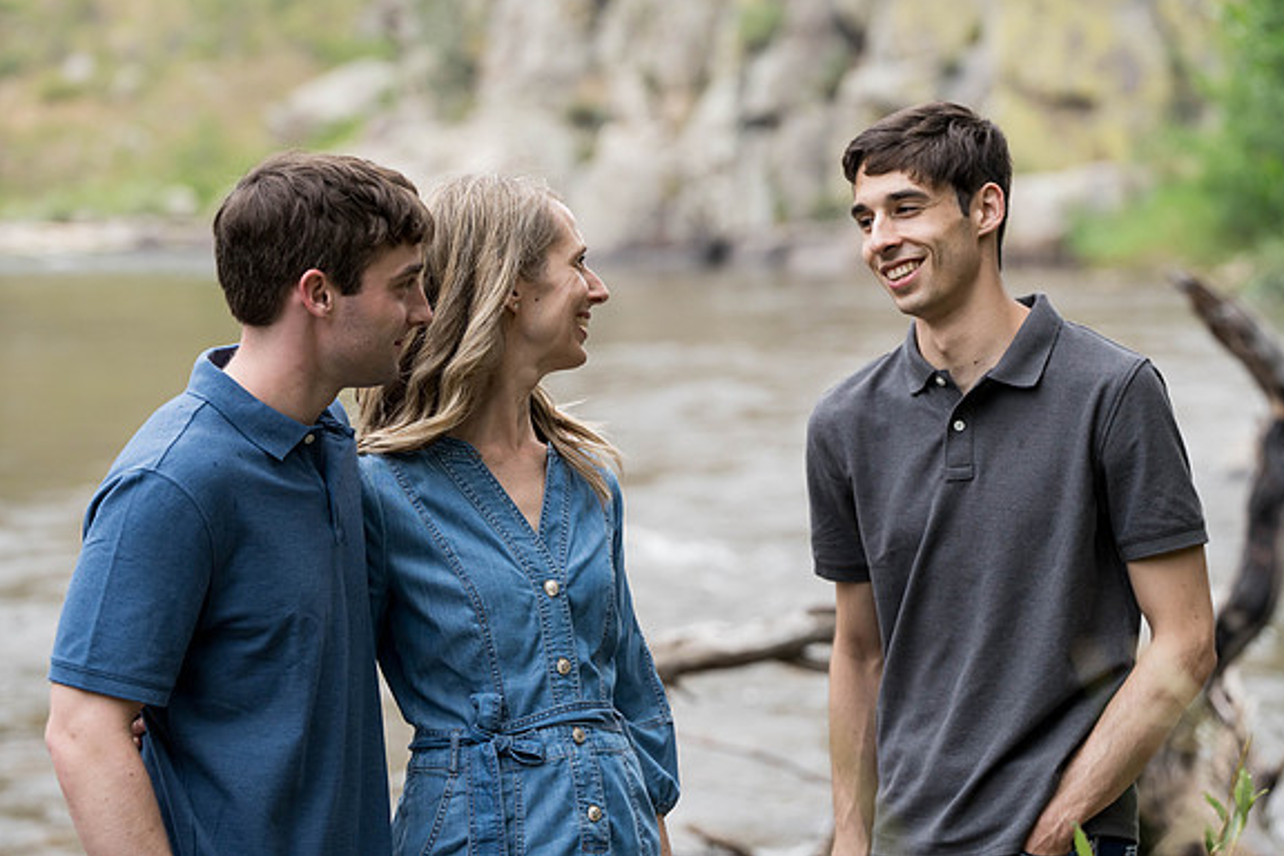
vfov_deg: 10.2
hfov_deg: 15.3
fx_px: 4779
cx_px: 644
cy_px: 427
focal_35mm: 134
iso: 2000
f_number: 4.5
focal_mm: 133
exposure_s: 1/160
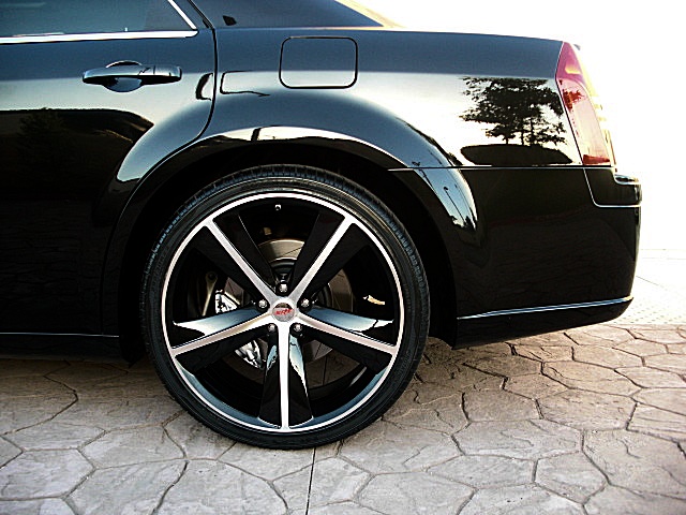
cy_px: 258
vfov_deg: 39.7
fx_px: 713
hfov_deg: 51.4
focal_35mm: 36
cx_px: 343
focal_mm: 6.3
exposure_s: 1/80
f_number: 2.8
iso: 200
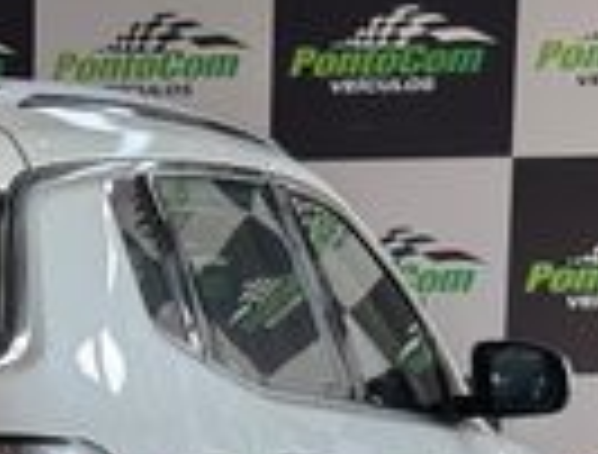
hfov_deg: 11.3
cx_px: -216
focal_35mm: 169
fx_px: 2933
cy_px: 737
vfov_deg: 8.6
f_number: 1.78
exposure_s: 1/484
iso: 64
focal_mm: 6.76
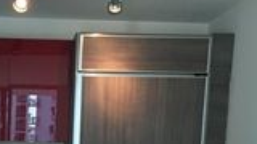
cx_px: 16
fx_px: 675
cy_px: 274
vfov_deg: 11.2
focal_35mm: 99
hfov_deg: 21.0
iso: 50
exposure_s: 1/120
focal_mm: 4.15
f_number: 2.2
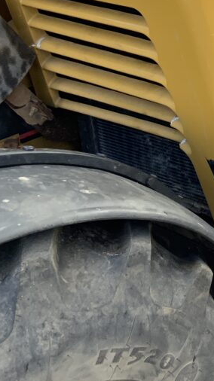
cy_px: 103
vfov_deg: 32.3
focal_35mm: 64
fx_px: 647
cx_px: 295
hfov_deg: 17.4
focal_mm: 3
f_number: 1.8
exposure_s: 1/218
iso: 16
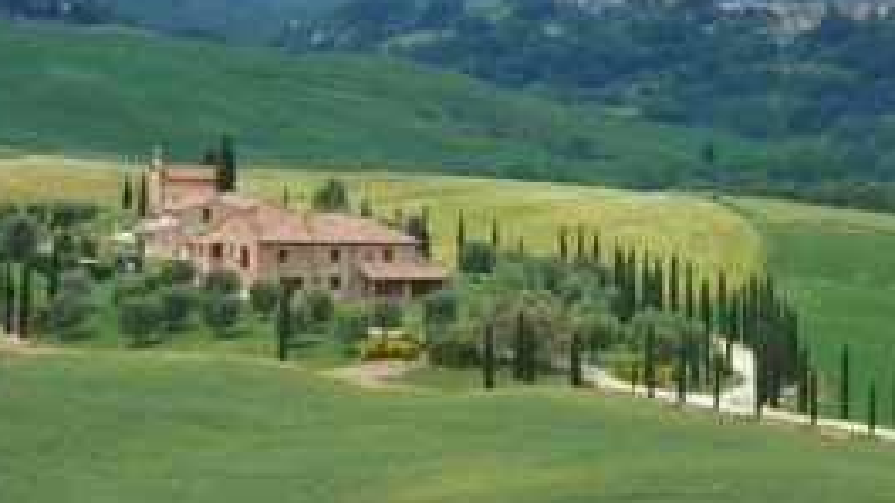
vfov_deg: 5.6
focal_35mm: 216
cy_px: 506
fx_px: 5126
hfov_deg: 10.0
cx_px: 496
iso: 100
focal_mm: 14.8
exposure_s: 1/200
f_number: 4.8
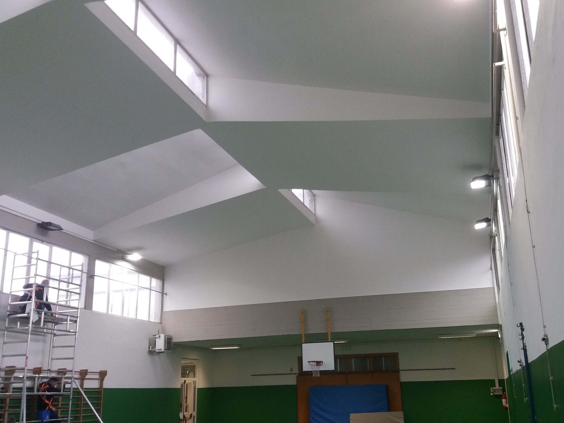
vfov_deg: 40.6
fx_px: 570
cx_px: 296
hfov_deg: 52.6
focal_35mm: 35
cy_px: 240
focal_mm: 3.7
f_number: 1.9
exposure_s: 1/33
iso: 125
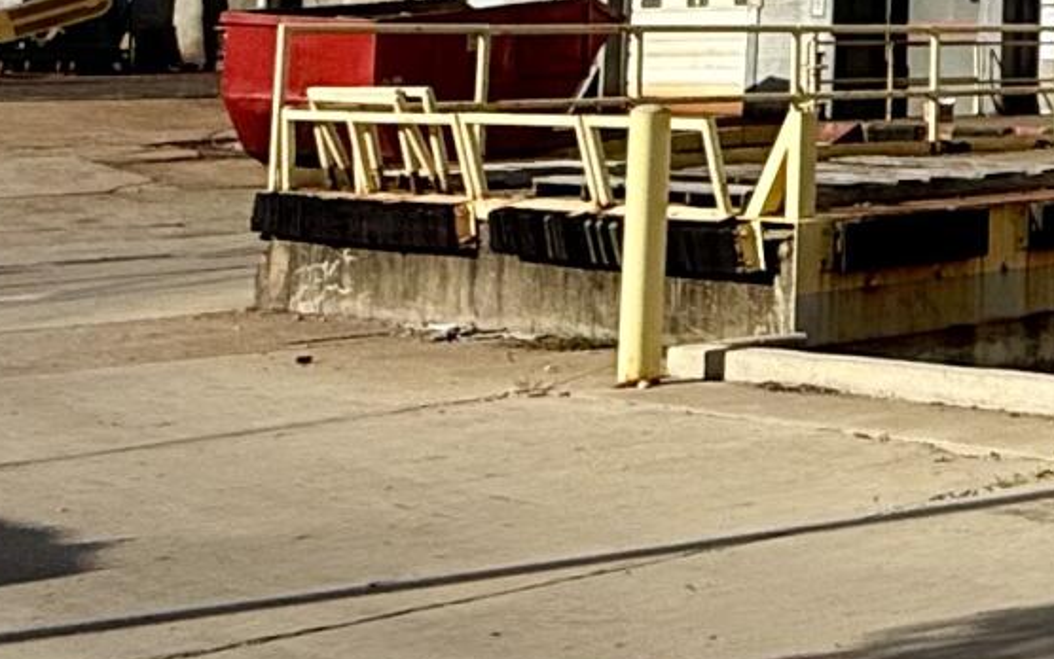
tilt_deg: +5.4
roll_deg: -0.1
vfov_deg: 15.6
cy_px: -184
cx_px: 2059
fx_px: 2299
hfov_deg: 18.2
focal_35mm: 80
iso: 64
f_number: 2.2
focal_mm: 2.22
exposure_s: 1/3460
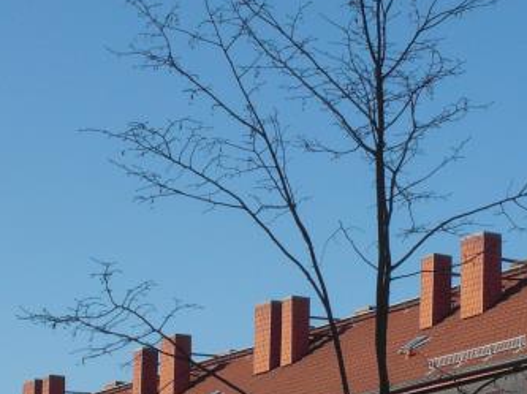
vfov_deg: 9.4
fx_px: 2388
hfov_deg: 12.6
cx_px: 340
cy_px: 405
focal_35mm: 157
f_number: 6.4
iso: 64
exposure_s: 1/320
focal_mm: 8.44
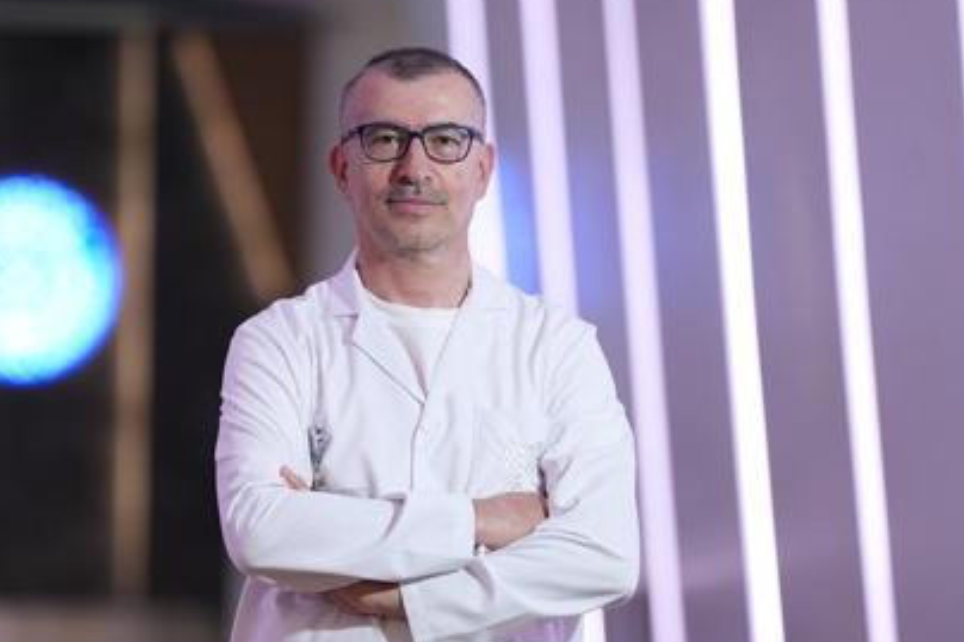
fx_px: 6959
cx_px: 388
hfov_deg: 7.9
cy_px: 363
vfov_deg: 5.3
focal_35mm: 260
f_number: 2.8
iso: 640
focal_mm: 200
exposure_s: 1/60
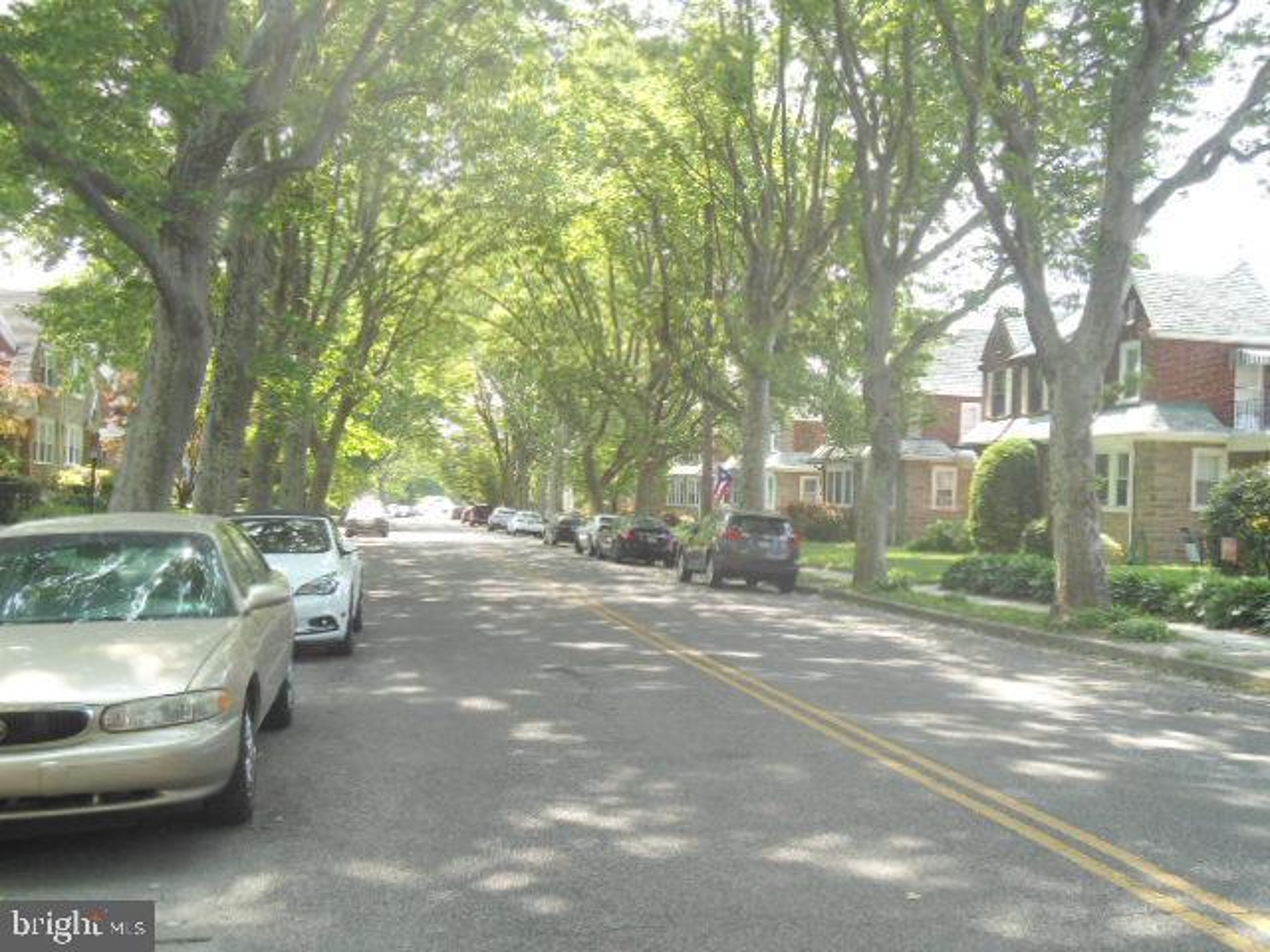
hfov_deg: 50.1
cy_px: 476
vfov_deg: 38.7
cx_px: 635
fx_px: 1357
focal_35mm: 37
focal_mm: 6.7
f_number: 3.2
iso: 200
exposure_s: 1/250
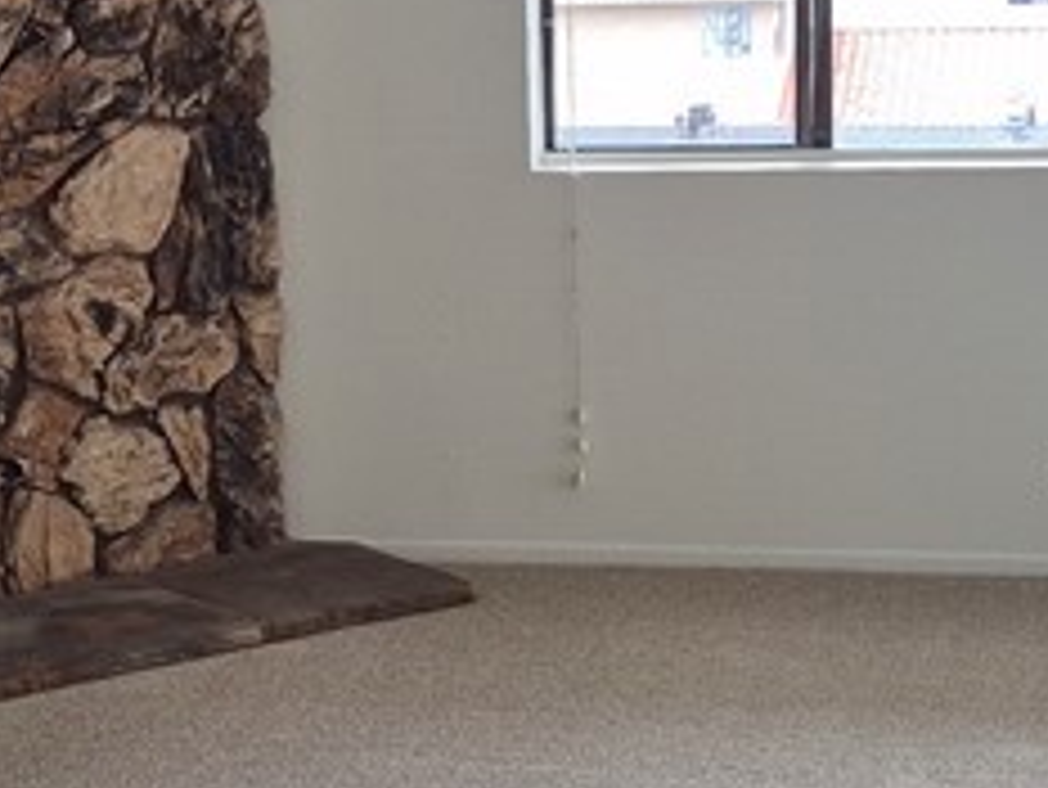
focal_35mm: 101
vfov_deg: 14.7
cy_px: 365
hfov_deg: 19.3
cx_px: 234
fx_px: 3059
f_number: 1.8
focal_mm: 5.4
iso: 80
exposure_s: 1/120
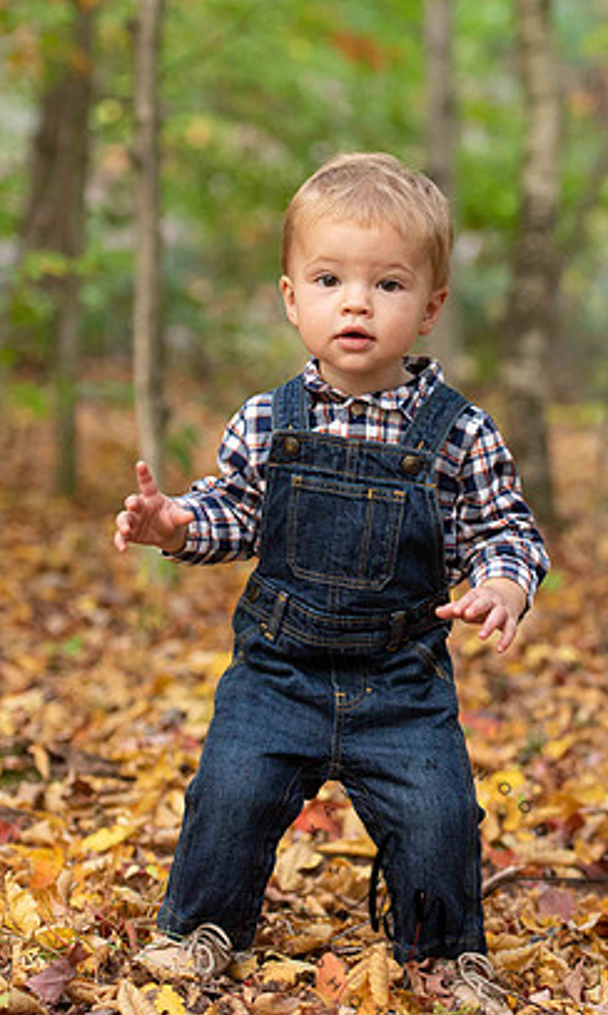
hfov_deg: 10.6
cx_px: 471
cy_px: 492
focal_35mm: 120
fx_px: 3279
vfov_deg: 17.6
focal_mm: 70
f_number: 2.8
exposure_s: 1/320
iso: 640
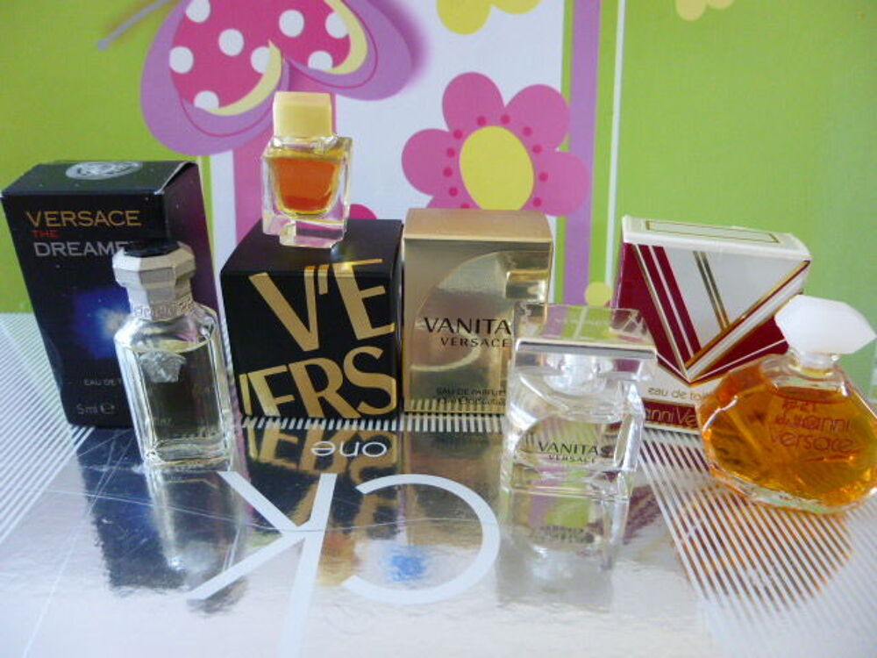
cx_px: 438
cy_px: 329
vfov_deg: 54.9
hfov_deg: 69.4
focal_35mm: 25
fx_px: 633
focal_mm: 4.5
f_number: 3.1
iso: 400
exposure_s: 1/25
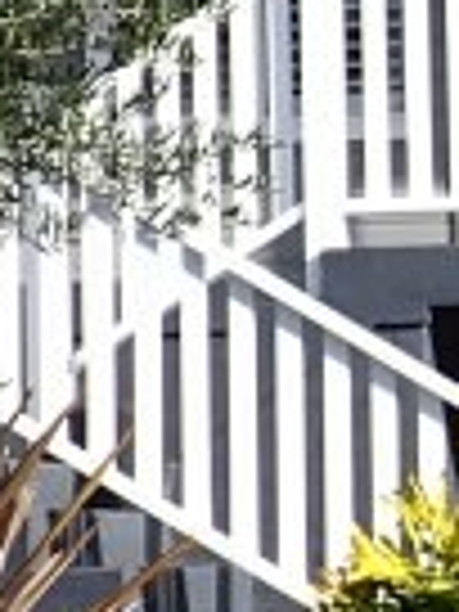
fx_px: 3324
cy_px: 306
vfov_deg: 10.5
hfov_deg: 7.2
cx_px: 1305
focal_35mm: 188
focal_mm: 4.5
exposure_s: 1/160
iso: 100
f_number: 8
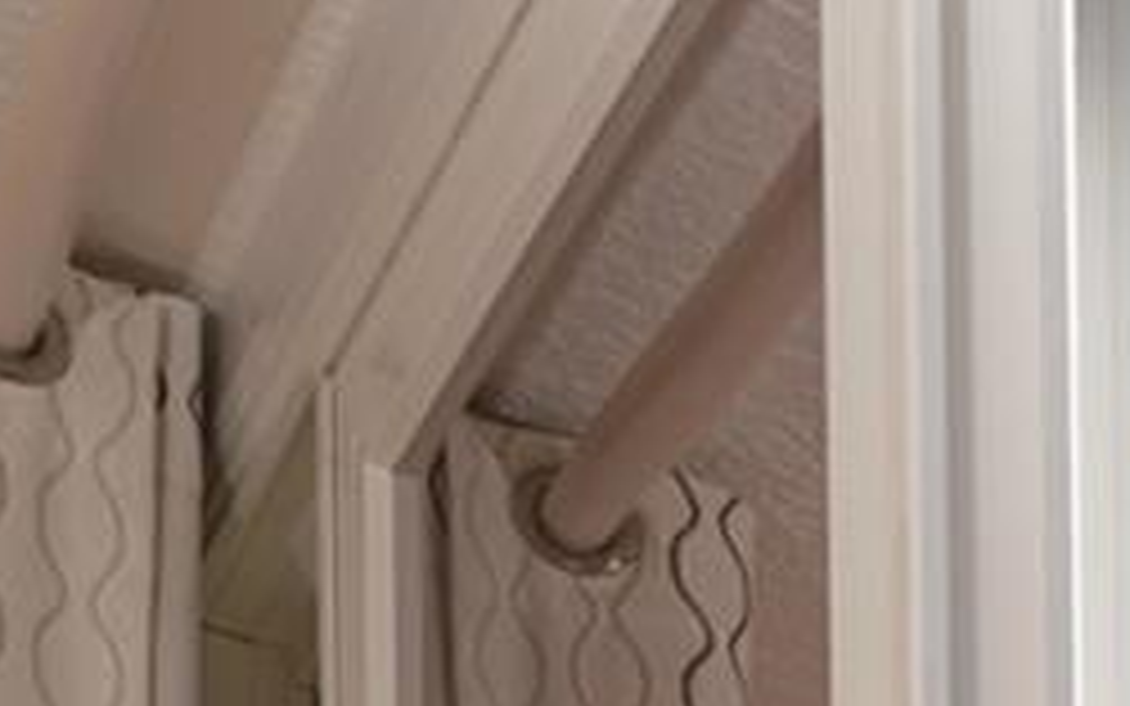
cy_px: 2212
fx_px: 2803
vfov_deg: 10.0
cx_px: 3052
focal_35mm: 91
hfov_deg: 13.0
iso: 200
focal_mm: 14
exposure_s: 1/250
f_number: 9
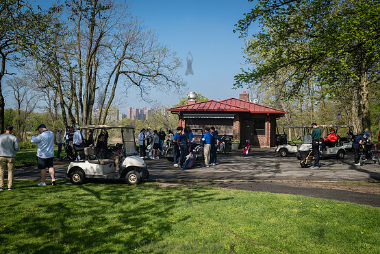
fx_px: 391
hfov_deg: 51.9
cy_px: 129
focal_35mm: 37
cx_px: 189
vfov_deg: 35.9
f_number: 6.3
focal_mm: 35
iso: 200
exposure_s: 1/800
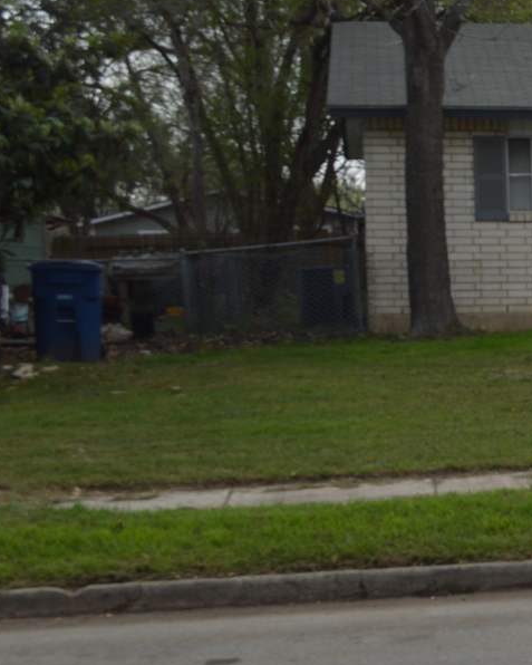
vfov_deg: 20.8
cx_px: 898
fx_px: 1810
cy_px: 398
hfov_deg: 15.0
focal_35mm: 92
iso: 100
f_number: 8
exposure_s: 1/250
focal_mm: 24
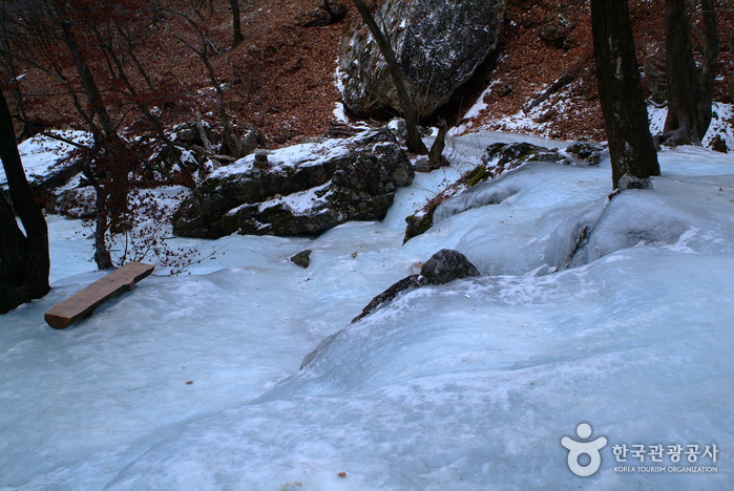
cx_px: 367
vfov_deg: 43.7
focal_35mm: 30
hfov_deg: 61.9
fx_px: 612
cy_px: 246
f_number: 4.8
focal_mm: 20
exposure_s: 1/90
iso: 200
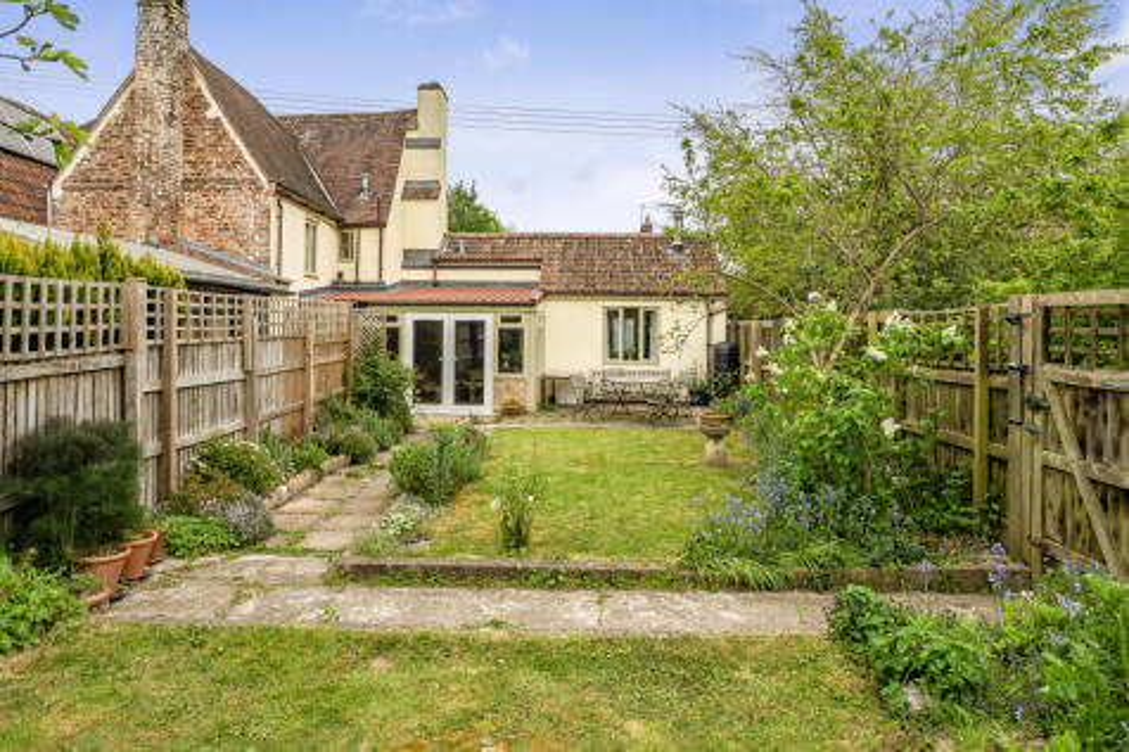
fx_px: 658
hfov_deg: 81.2
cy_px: 376
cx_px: 564
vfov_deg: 59.5
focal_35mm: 21
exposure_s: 1/160
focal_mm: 14
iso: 400
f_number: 8
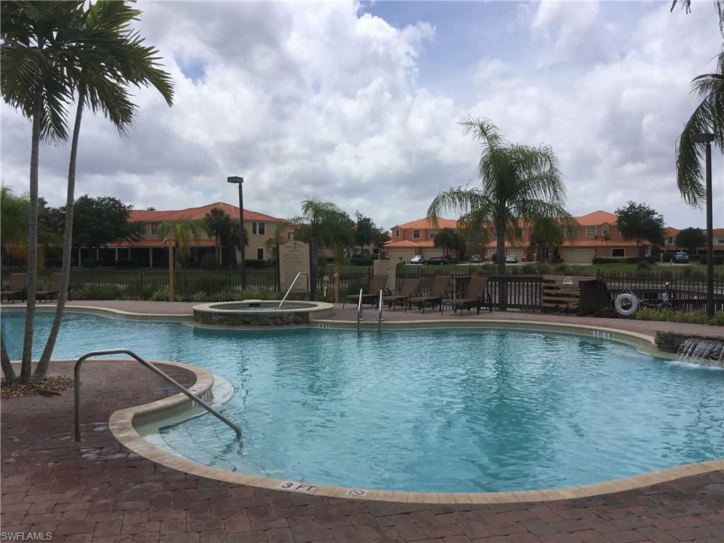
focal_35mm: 31
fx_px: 648
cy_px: 272
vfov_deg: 45.4
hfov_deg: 58.4
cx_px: 362
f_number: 2.4
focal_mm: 3.3
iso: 25
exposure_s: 1/3021
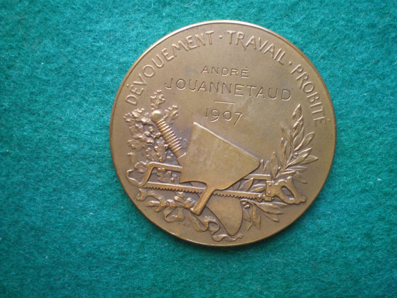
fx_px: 436
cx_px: 198
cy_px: 149
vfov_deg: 37.7
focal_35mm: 38
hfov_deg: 49.0
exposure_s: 1/50
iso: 160
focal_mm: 6.3
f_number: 3.1
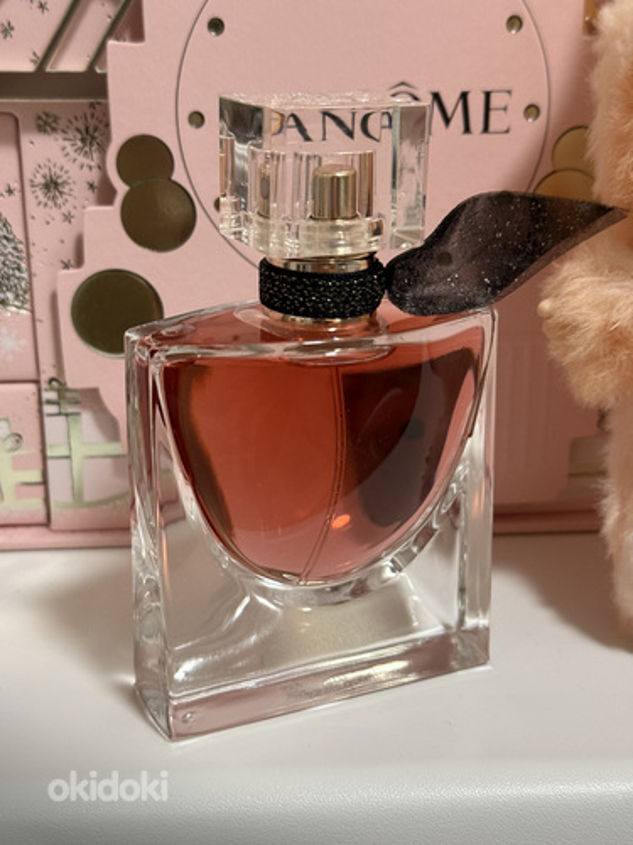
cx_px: 316
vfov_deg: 39.7
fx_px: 1170
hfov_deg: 30.3
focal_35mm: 48
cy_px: 422
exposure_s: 1/54
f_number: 1.78
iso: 250
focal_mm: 6.76
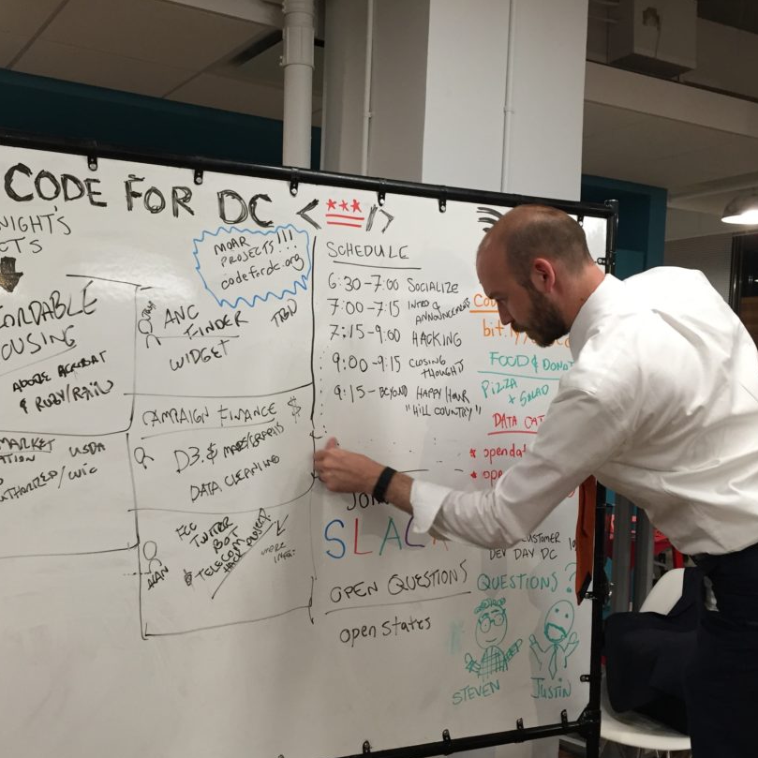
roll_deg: -0.9
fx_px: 941
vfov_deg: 43.8
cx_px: 342
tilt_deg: -1.7
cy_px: 418
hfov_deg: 43.8
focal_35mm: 38
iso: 100
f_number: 2.2
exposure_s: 1/30
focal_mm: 4.15
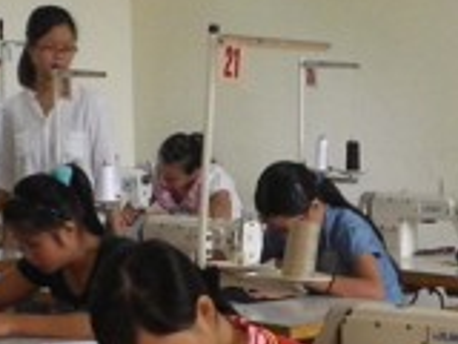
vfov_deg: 10.5
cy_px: 301
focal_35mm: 140
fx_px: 1852
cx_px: 326
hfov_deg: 14.1
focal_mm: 6.36
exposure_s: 1/100
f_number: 3.9
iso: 500
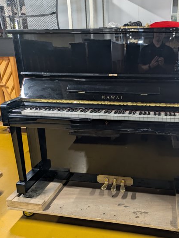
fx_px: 227
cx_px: 116
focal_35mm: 33
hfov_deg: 42.6
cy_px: 138
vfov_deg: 55.0
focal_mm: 5.43
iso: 228
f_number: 1.89
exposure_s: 1/24
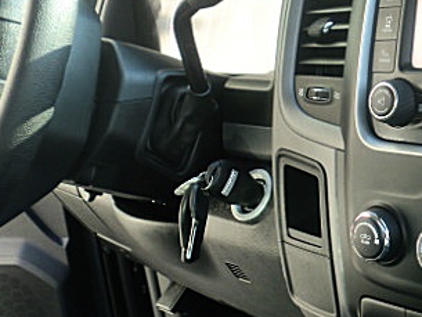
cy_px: 180
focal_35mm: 65
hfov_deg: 28.7
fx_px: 793
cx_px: 376
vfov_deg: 22.6
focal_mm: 5.58
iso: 64
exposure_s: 1/60
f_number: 2.8
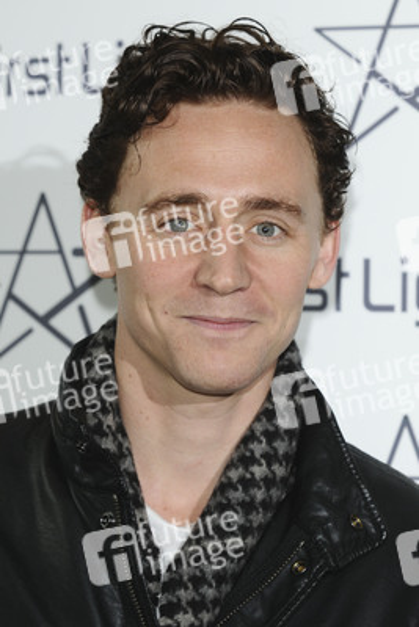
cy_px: 314
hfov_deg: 9.9
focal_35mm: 138
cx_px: 210
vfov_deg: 14.9
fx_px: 2407
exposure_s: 1/160
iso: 320
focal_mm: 92
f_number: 5.6
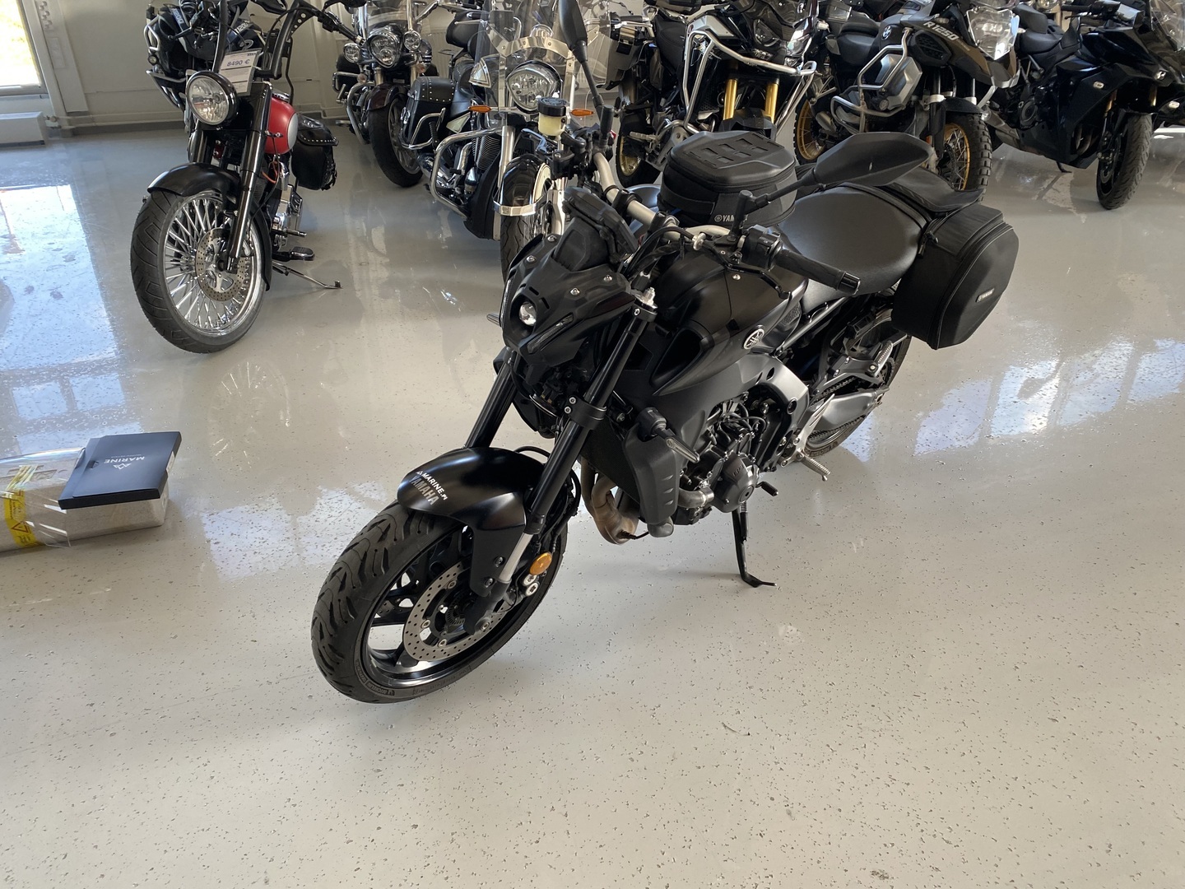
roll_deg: +0.8
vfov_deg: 53.1
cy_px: 444
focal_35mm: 26
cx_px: 592
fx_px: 890
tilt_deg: -28.3
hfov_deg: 67.3
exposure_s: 1/121
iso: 100
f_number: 1.8
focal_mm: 4.25
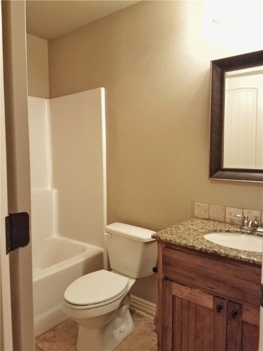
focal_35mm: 26
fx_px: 263
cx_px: 132
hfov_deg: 53.1
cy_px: 176
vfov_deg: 67.3
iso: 160
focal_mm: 4.2
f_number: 1.7
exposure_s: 1/30
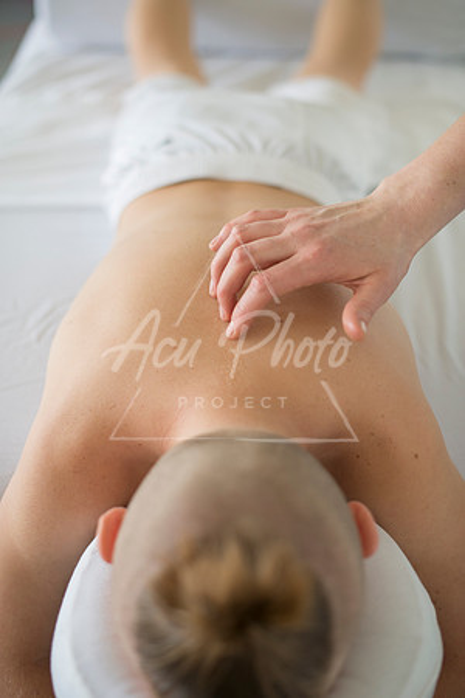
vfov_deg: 39.6
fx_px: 969
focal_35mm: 50
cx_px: 232
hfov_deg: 27.0
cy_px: 349
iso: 250
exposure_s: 1/500
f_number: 2.2
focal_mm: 50
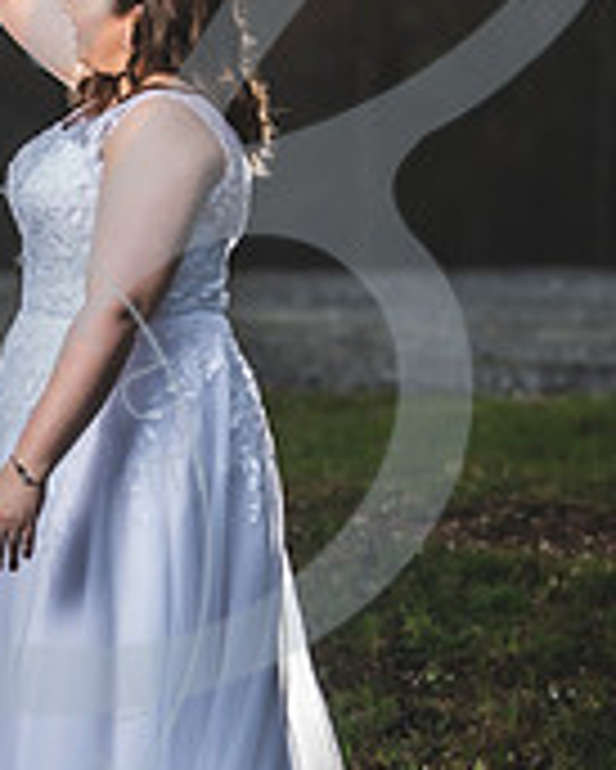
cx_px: -4
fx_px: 5897
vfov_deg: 7.5
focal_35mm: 259
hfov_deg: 6.0
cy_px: 207
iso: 100
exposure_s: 1/250
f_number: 2.8
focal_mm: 105
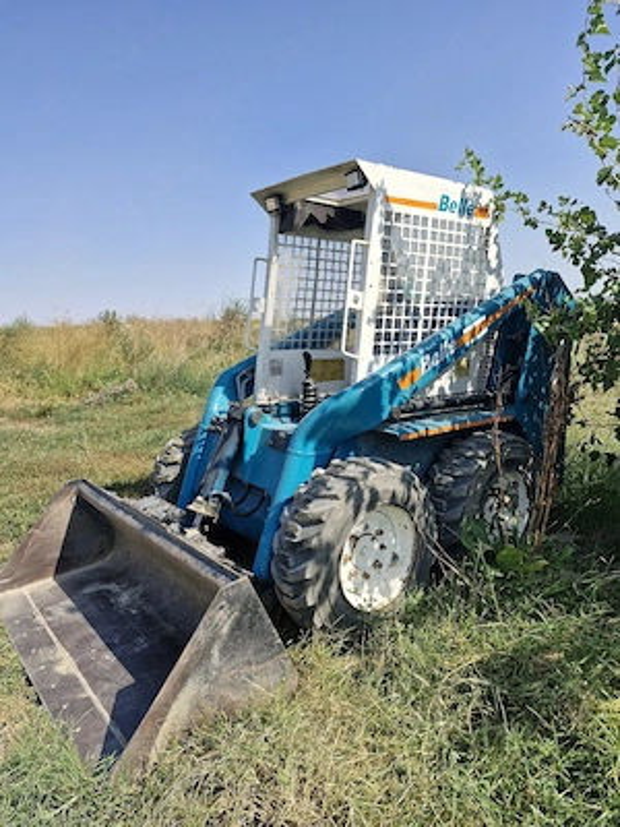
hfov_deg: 58.9
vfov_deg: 73.9
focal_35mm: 23
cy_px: 414
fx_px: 549
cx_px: 310
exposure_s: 1/1667
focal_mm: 5.54
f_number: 1.8
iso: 50
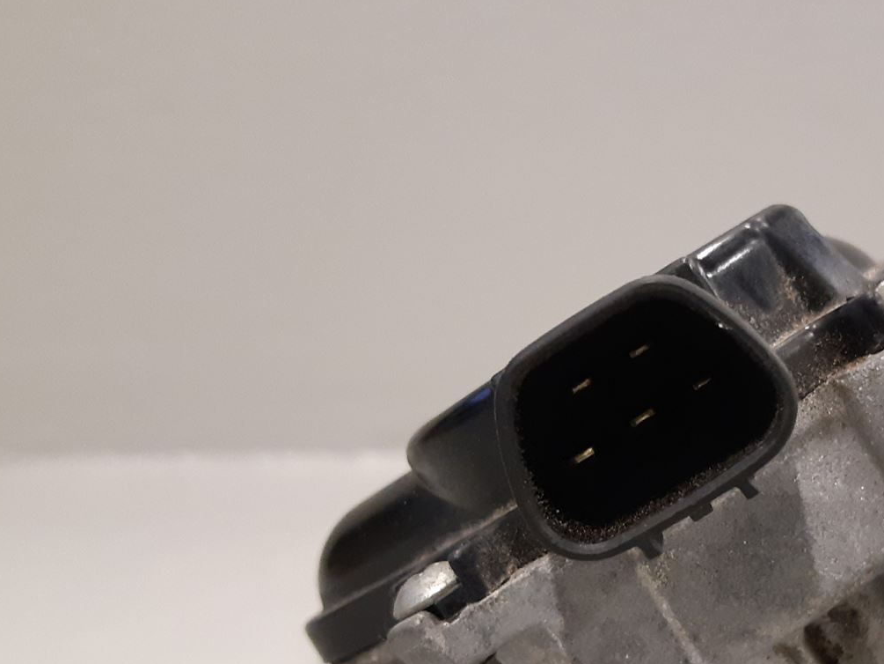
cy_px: 469
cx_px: 678
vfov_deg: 27.3
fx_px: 1354
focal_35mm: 53
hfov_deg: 35.3
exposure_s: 1/50
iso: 250
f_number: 1.7
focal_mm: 3.93
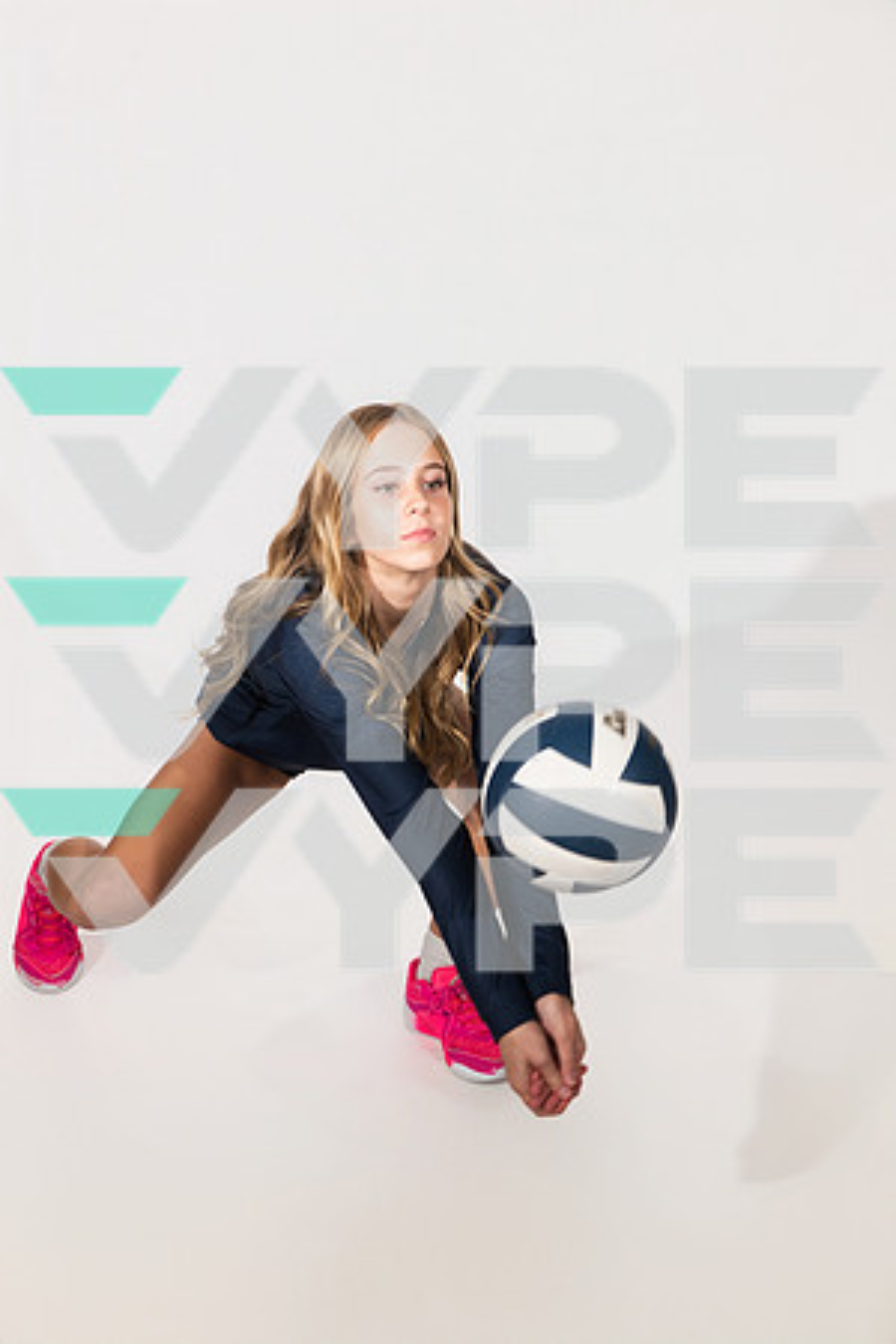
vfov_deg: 36.2
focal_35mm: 55
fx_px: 2053
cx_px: 448
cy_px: 672
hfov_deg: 24.6
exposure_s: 1/400
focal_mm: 55
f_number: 8
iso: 800
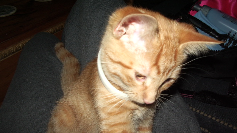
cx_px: 119
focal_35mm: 39
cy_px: 70
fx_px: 245
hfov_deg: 51.6
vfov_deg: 30.4
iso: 100
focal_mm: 5.8
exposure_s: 1/40
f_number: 4.3
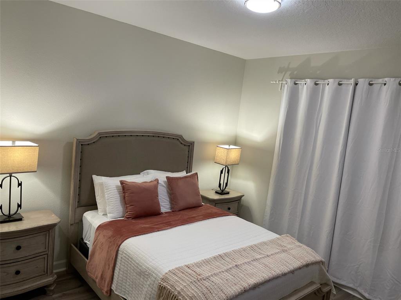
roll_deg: -6.1
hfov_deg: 67.3
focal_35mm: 26
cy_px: 150
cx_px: 200
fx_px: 301
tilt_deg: -7.3
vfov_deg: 53.0
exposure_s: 1/120
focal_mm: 4.2
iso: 125
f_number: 1.6
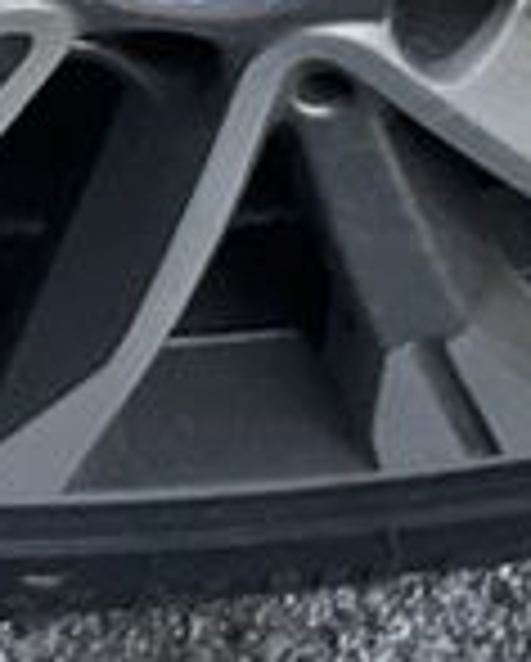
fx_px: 4528
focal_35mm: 231
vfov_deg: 8.2
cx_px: -202
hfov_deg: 6.6
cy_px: -369
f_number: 1.8
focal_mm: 3
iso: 25
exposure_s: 1/403
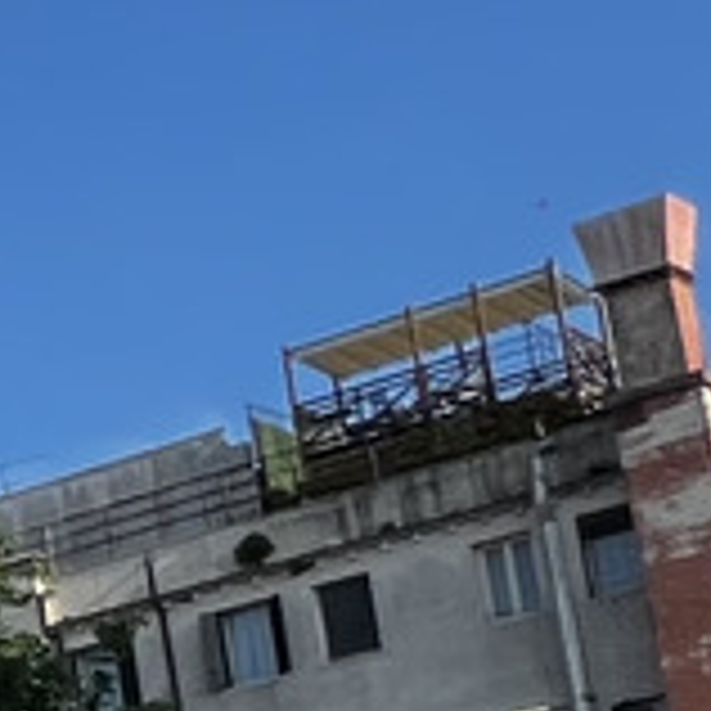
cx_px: -2070
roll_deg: +2.2
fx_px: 2696
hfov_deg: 8.4
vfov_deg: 13.7
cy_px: 1206
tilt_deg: +8.7
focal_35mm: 116
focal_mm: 1.57
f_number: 1.8
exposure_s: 1/3125
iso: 40
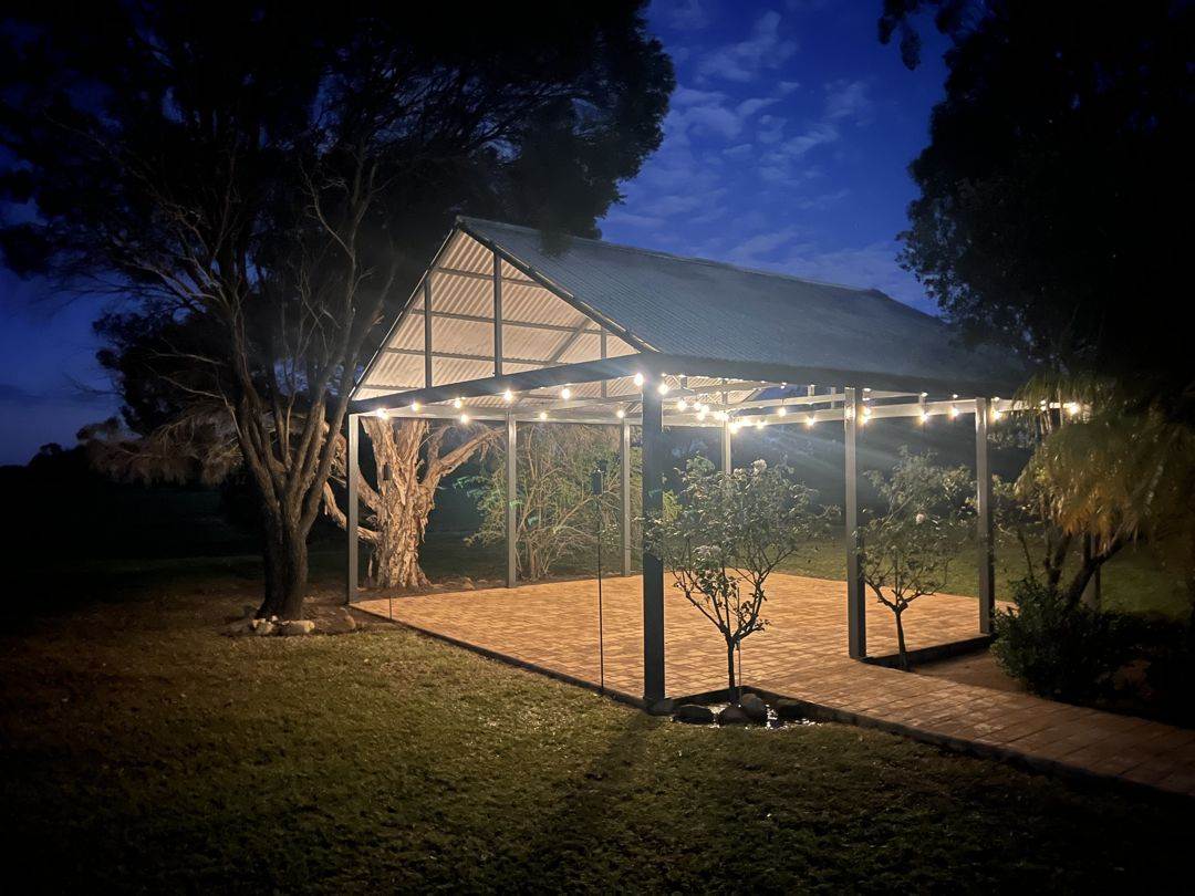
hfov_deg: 67.3
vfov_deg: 53.1
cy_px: 448
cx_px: 598
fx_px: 898
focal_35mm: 26
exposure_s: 1/2
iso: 1000
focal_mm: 5.7
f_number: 1.5
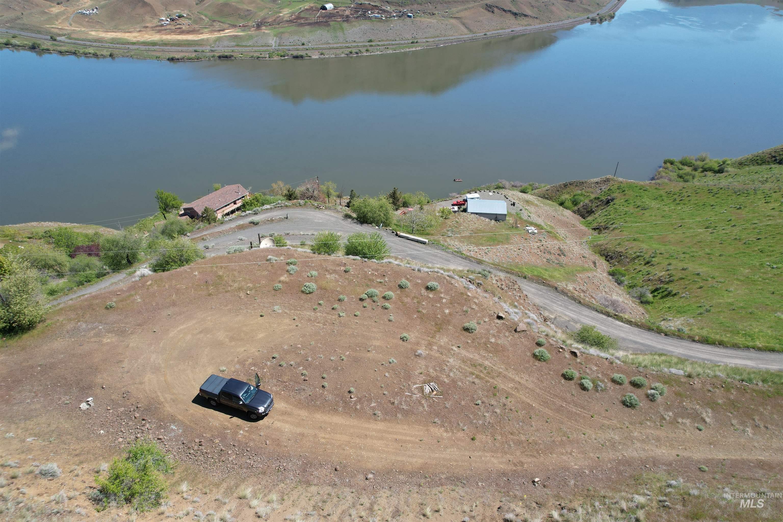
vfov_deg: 57.2
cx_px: 392
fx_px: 478
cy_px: 261
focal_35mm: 22
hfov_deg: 78.6
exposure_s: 1/1250
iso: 110
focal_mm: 8.38
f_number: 2.8
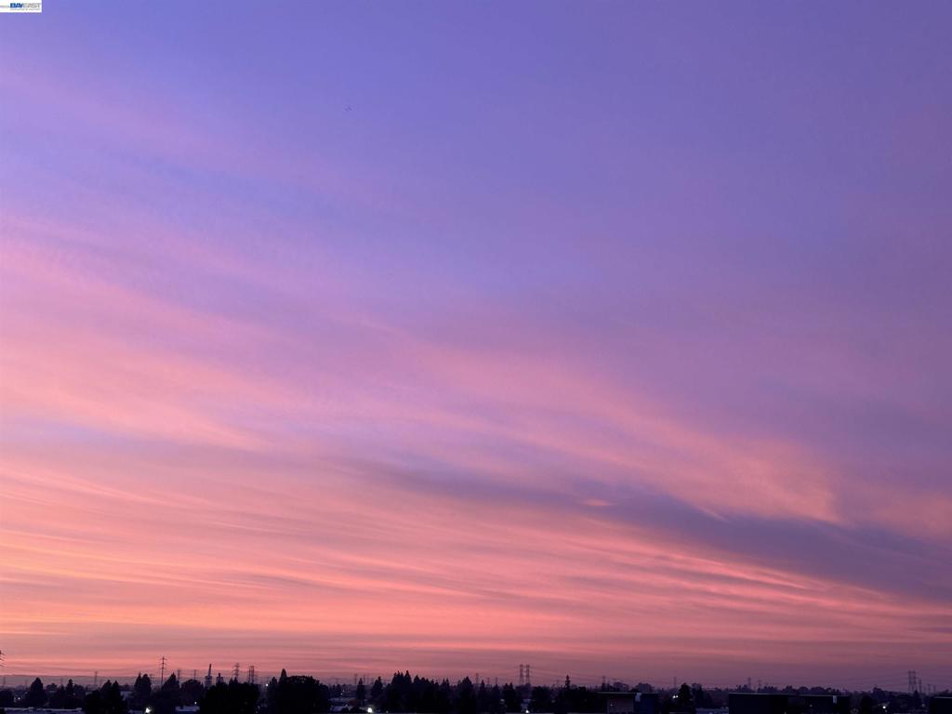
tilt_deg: +13.3
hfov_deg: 39.7
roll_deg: -0.6
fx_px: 1320
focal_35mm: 48
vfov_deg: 30.3
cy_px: 357
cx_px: 476
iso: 100
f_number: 1.78
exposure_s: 1/96
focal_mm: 6.76
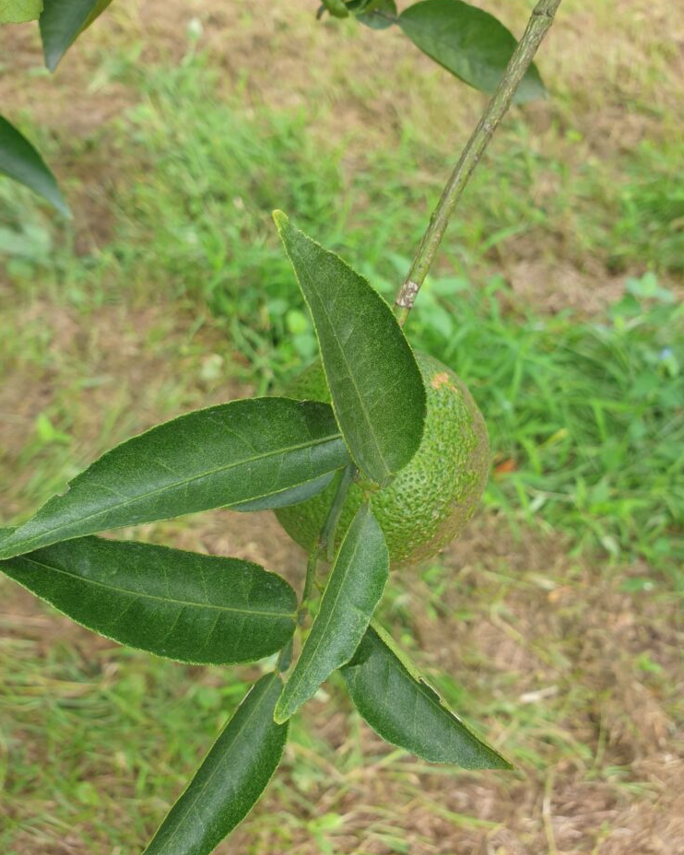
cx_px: 341
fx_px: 709
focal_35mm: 28
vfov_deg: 62.2
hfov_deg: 51.5
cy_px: 419
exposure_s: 1/136
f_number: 2.4
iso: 50
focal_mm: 4.3
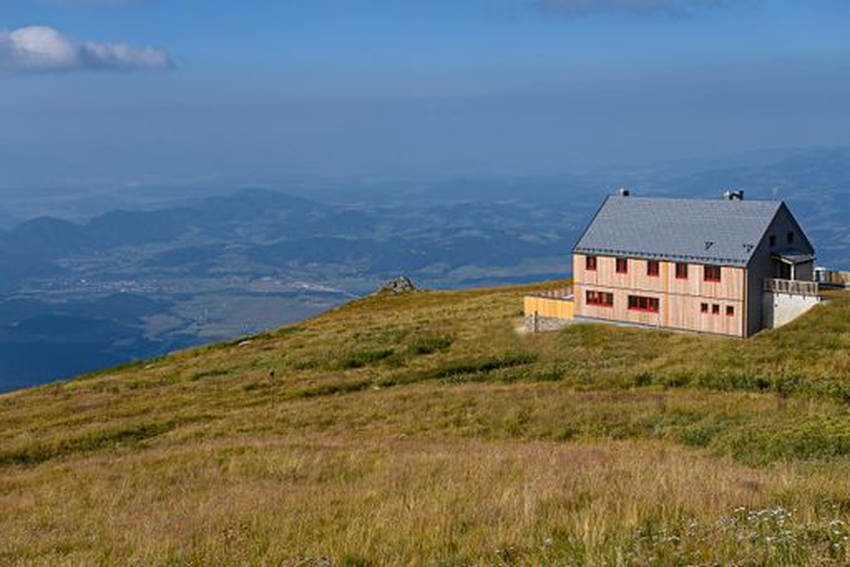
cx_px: 425
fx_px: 1181
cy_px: 284
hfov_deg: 39.6
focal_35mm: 50
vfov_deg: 27.0
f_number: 5.6
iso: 200
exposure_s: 1/1250
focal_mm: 50
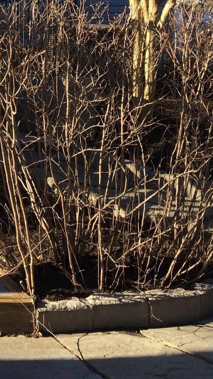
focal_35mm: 70
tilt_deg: -3.3
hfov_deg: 14.9
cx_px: -178
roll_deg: -1.7
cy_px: 105
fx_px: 703
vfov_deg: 29.8
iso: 32
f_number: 2.2
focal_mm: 4.15
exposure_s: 1/733
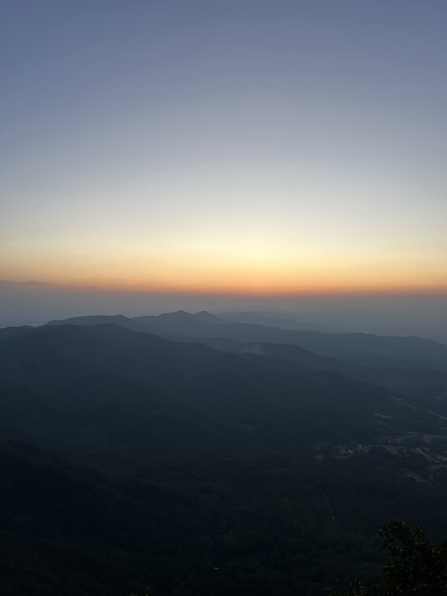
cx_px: 224
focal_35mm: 26
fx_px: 448
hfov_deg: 53.1
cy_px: 298
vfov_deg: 67.3
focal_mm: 5.7
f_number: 1.5
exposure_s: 1/121
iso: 40
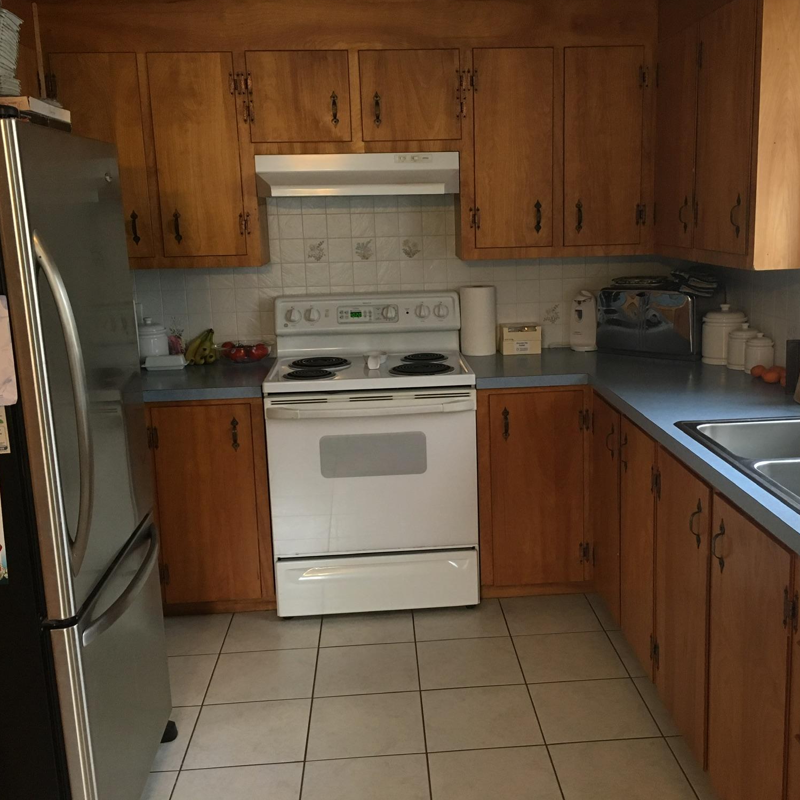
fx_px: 915
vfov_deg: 47.2
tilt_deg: -11.5
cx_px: 457
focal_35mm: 35
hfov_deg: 47.1
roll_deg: +0.7
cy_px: 393
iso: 125
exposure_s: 1/30
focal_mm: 4.15
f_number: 2.2
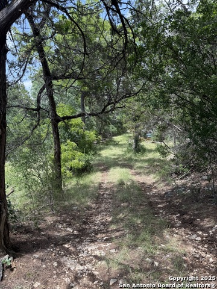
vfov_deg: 71.6
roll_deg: +3.3
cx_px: 108
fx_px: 201
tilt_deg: -8.6
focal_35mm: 24
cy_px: 144
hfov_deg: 56.8
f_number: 1.78
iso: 100
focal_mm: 6.76
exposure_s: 1/943
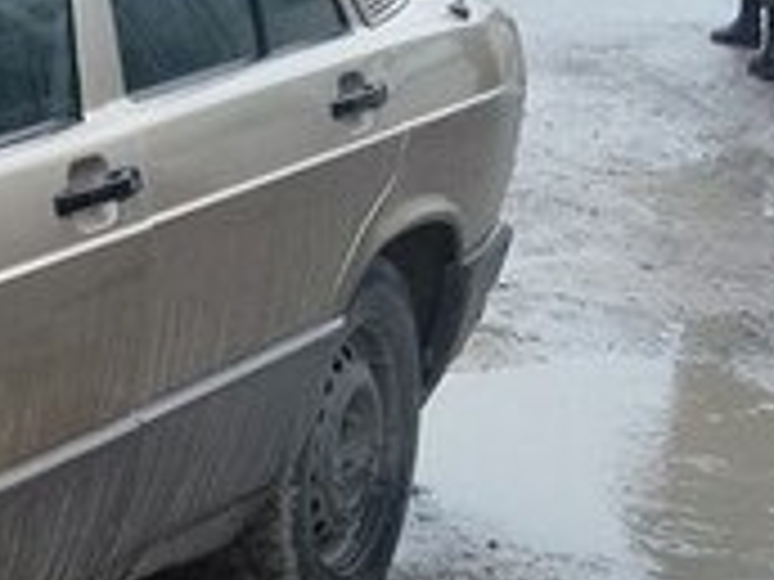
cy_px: 731
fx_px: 2661
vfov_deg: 12.1
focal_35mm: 119
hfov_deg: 14.8
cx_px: -554
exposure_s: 1/105
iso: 50
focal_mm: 3.3
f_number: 2.2
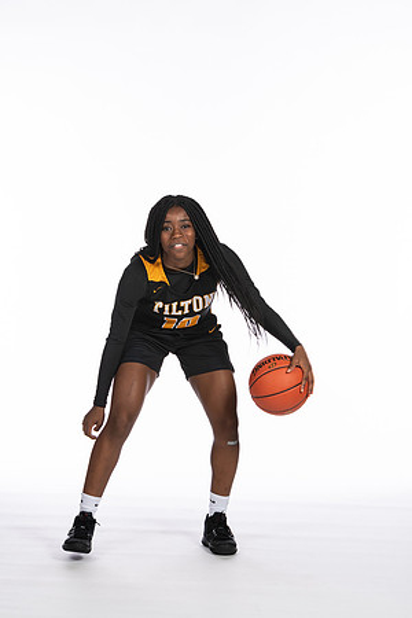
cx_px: 206
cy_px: 309
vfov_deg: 17.5
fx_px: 2008
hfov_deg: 11.7
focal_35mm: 117
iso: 100
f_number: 5.6
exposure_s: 1/100
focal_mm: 78
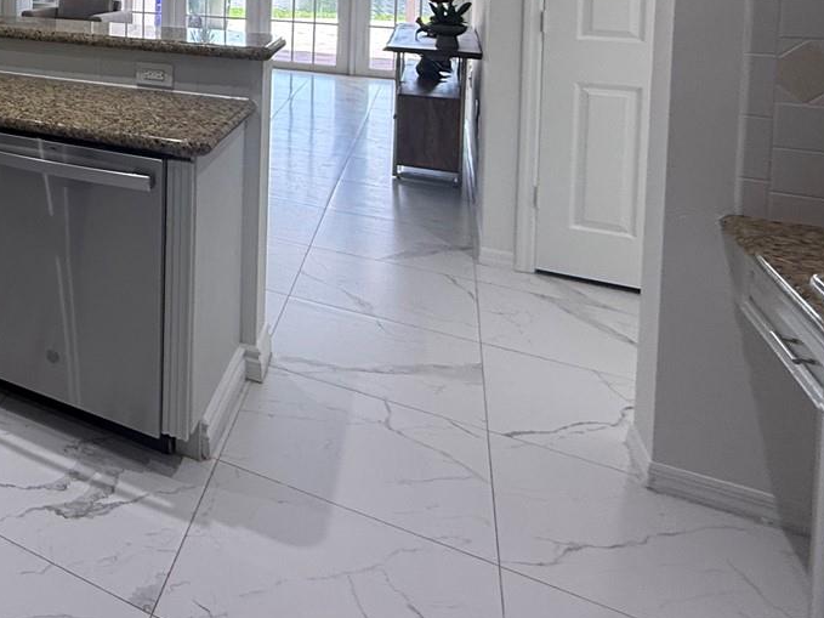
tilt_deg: -1.7
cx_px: -130
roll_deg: -1.2
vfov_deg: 37.4
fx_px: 785
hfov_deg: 41.1
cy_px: -27
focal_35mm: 33
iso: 64
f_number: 2.2
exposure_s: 1/122
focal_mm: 2.22
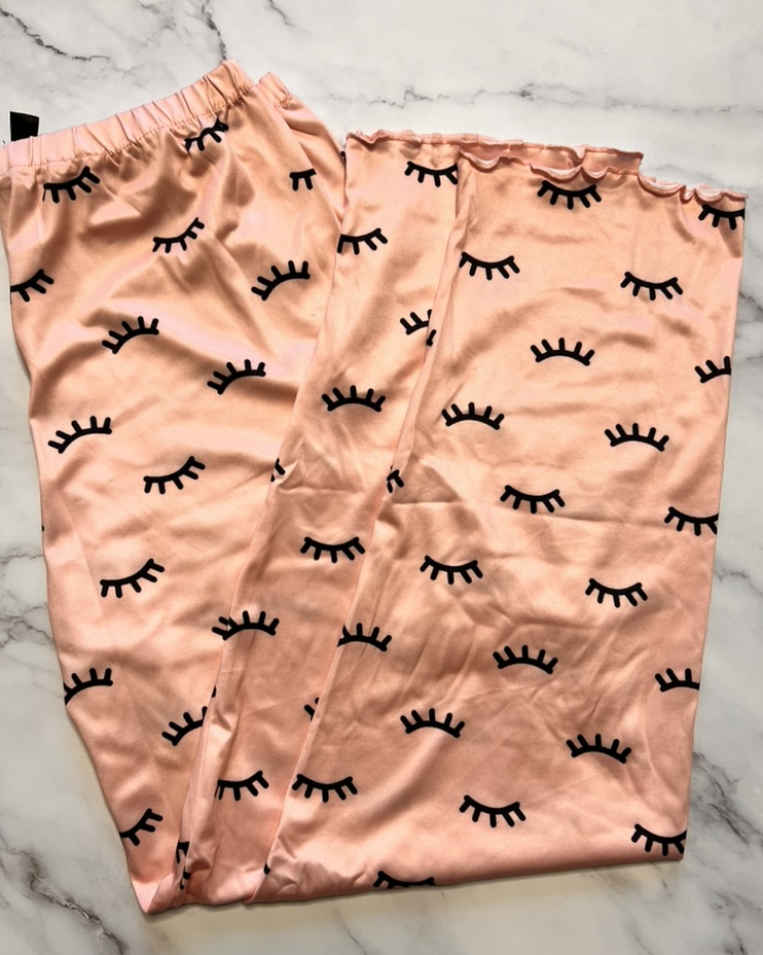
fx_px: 791
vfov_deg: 62.2
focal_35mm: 28
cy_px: 472
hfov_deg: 51.5
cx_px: 383
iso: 50
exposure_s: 1/100
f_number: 1.5
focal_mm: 5.7
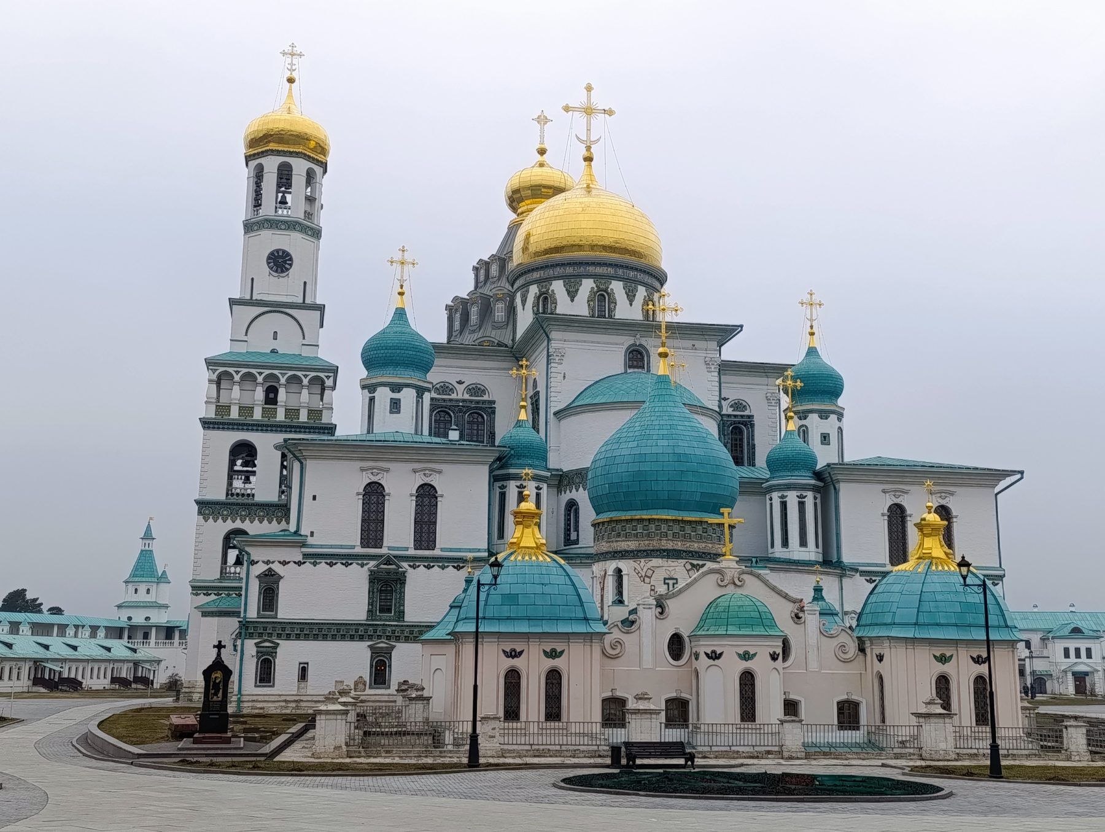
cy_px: 416
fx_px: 735
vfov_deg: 59.0
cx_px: 552
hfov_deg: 73.9
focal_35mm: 23
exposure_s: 1/144
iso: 50
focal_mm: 6.14
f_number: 1.6
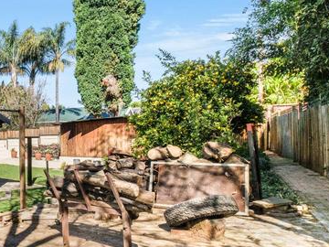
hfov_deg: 46.3
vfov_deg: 44.1
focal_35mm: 32
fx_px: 304
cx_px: -9
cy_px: 140
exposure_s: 1/250
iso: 800
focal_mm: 10
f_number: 13
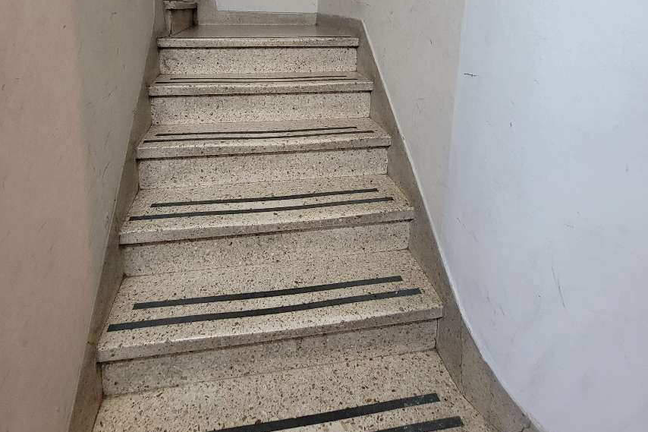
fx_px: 342
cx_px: 316
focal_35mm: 19
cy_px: 60
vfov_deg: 57.3
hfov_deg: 86.9
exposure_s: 1/24
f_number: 2.2
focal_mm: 2.2
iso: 640
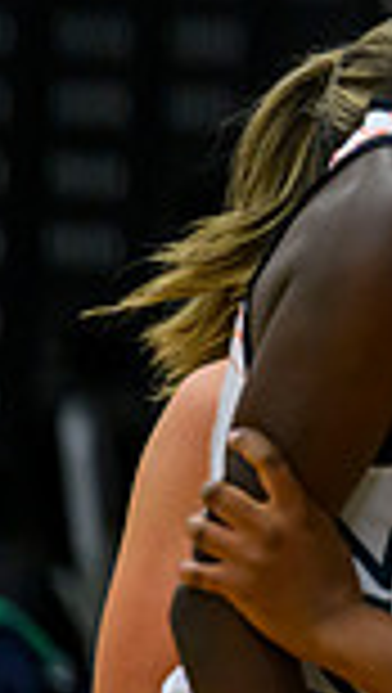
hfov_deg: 1.4
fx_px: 16503
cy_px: 18
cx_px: 1277
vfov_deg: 2.4
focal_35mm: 896
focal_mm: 195
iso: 4000
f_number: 3.2
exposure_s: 1/1000
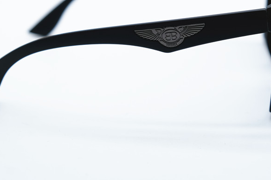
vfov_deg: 13.5
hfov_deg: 20.2
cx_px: 138
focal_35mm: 101
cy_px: 36
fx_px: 760
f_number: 4.5
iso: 160
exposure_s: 1/240
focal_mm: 39
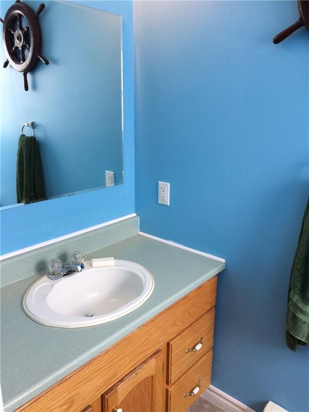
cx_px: 154
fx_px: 345
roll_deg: +0.0
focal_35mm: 29
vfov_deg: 61.7
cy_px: 206
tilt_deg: -19.0
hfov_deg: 48.2
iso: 40
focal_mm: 4.15
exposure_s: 1/30
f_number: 2.2
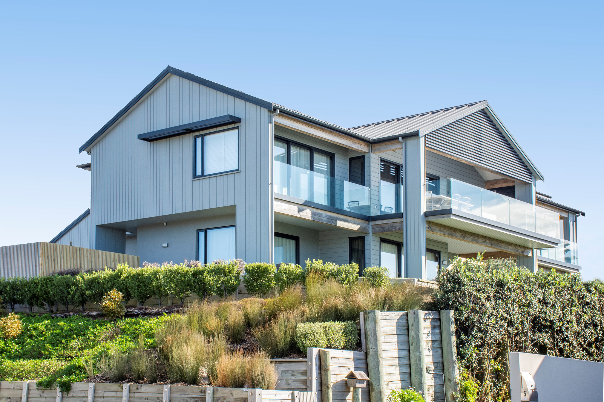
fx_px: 1007
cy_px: 201
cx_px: 302
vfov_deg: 22.6
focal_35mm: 60
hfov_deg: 33.4
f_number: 11
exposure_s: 1/200
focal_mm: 40
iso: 400
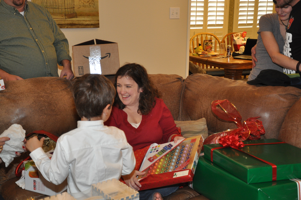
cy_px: 100
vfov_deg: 26.4
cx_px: 150
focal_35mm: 51
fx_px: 426
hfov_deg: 38.9
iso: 800
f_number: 4.2
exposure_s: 1/60
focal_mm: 34
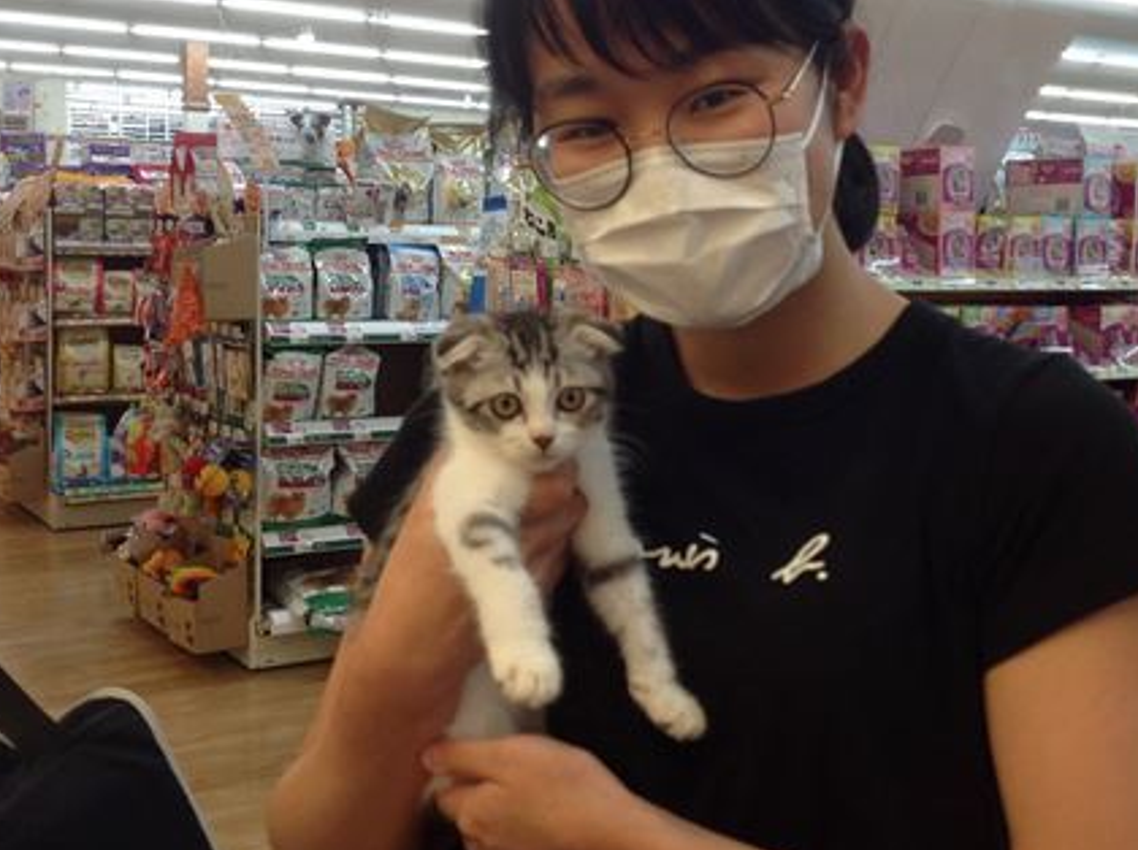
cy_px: 344
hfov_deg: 38.1
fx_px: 1642
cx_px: 683
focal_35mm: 50
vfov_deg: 29.0
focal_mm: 4.28
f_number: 2.4
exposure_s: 1/60
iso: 64
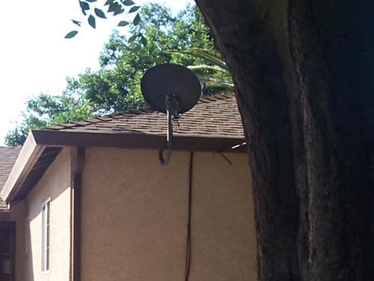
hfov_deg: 21.3
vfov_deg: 16.0
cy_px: 259
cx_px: 91
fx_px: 983
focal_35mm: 91
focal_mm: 5.6
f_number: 5.6
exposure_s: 1/180
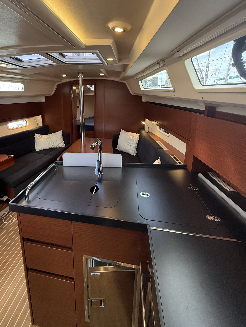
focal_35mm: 17
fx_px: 161
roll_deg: +0.5
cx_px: 97
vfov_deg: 89.9
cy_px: 131
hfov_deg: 73.8
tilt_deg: -10.8
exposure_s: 1/113
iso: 250
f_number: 2.2
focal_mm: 2.22
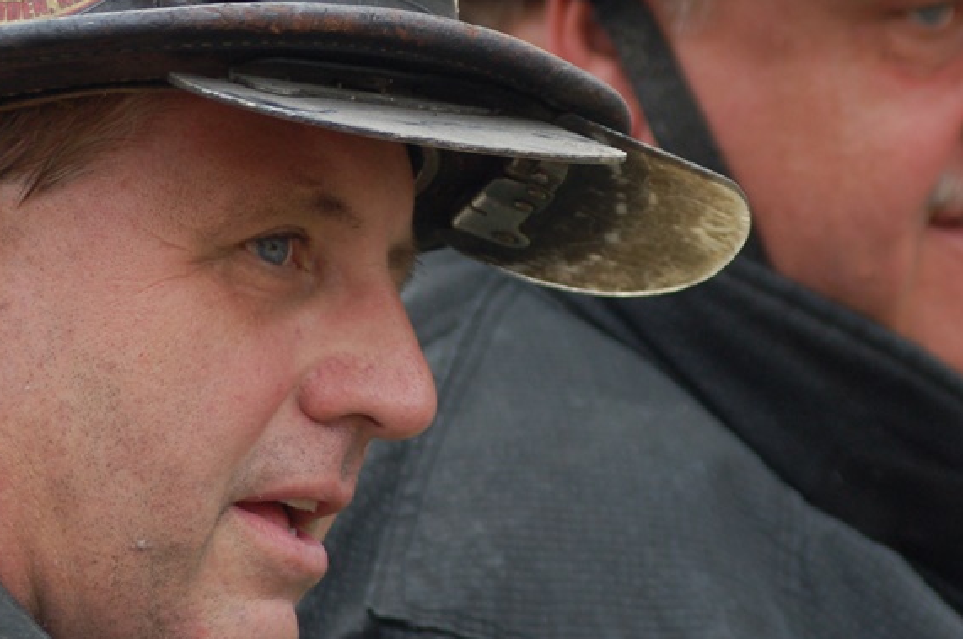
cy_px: 126
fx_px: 8281
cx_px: 647
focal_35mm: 310
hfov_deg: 6.7
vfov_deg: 4.4
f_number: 4.5
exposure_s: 1/320
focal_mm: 112
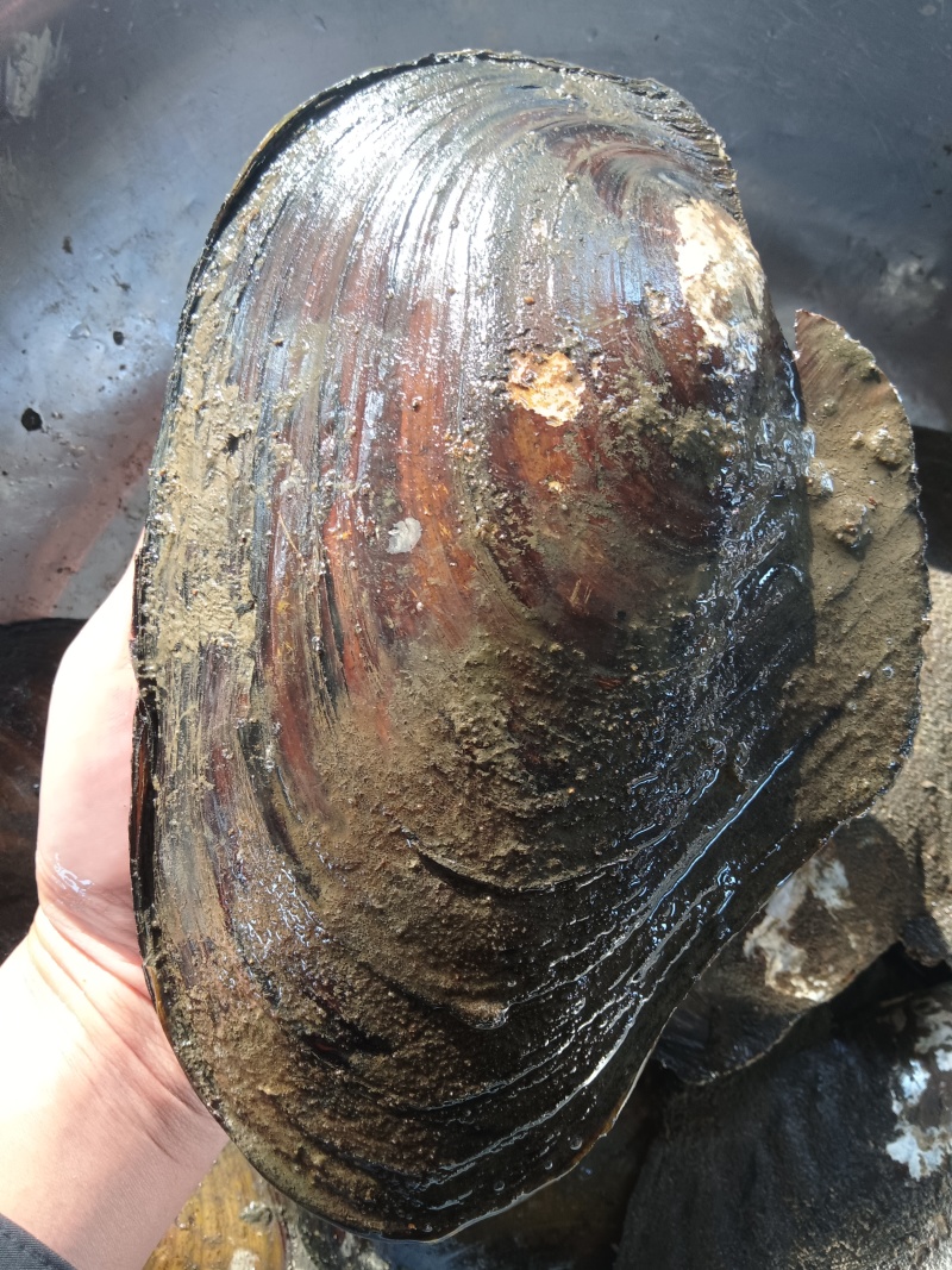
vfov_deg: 65.3
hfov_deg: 51.3
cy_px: 635
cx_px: 476
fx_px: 990
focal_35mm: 27
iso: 359
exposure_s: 1/25
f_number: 2.2
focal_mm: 3.66
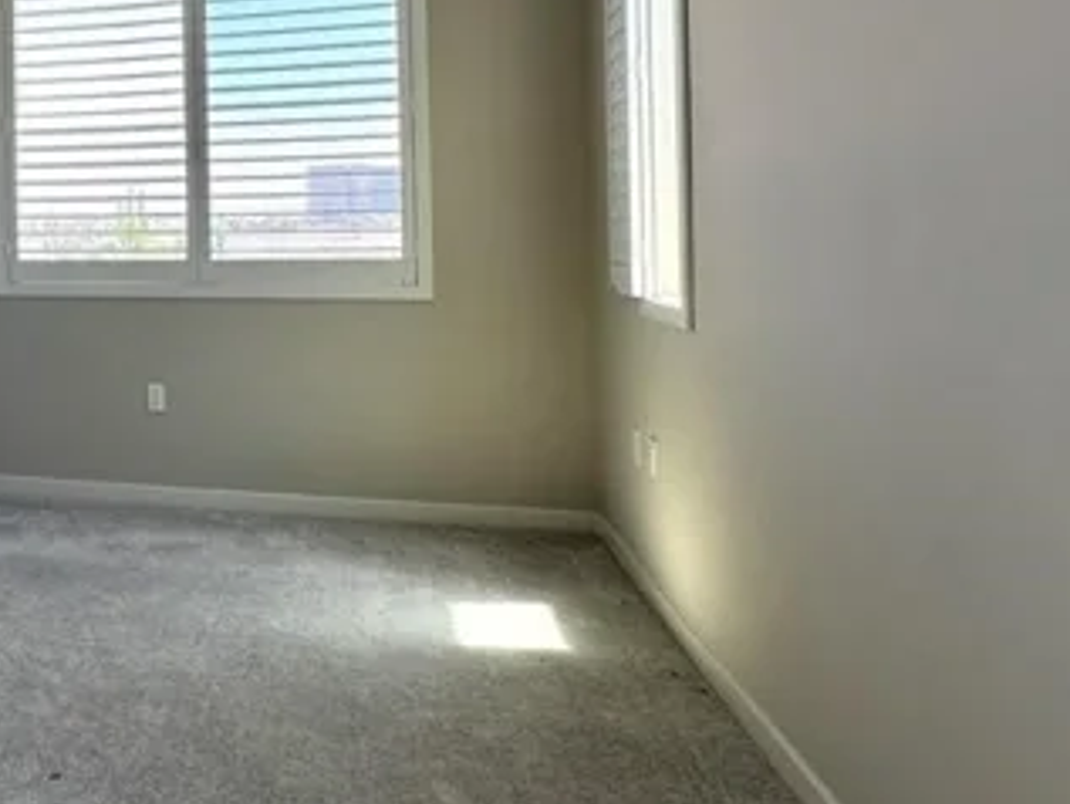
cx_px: 46
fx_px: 1020
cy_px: 213
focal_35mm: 33
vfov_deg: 41.8
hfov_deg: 47.7
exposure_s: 1/99
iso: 50
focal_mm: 2.22
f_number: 2.2
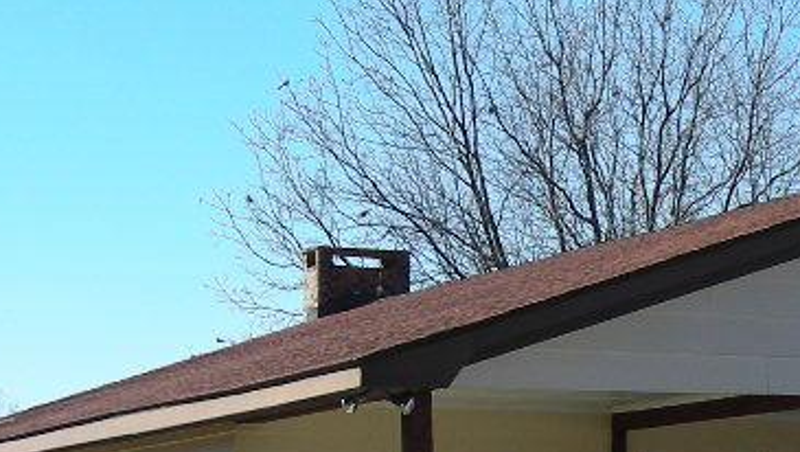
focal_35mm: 116
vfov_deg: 10.3
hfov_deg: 17.9
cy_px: 520
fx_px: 2463
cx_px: 842
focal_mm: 6.3
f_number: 3.2
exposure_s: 1/497
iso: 50
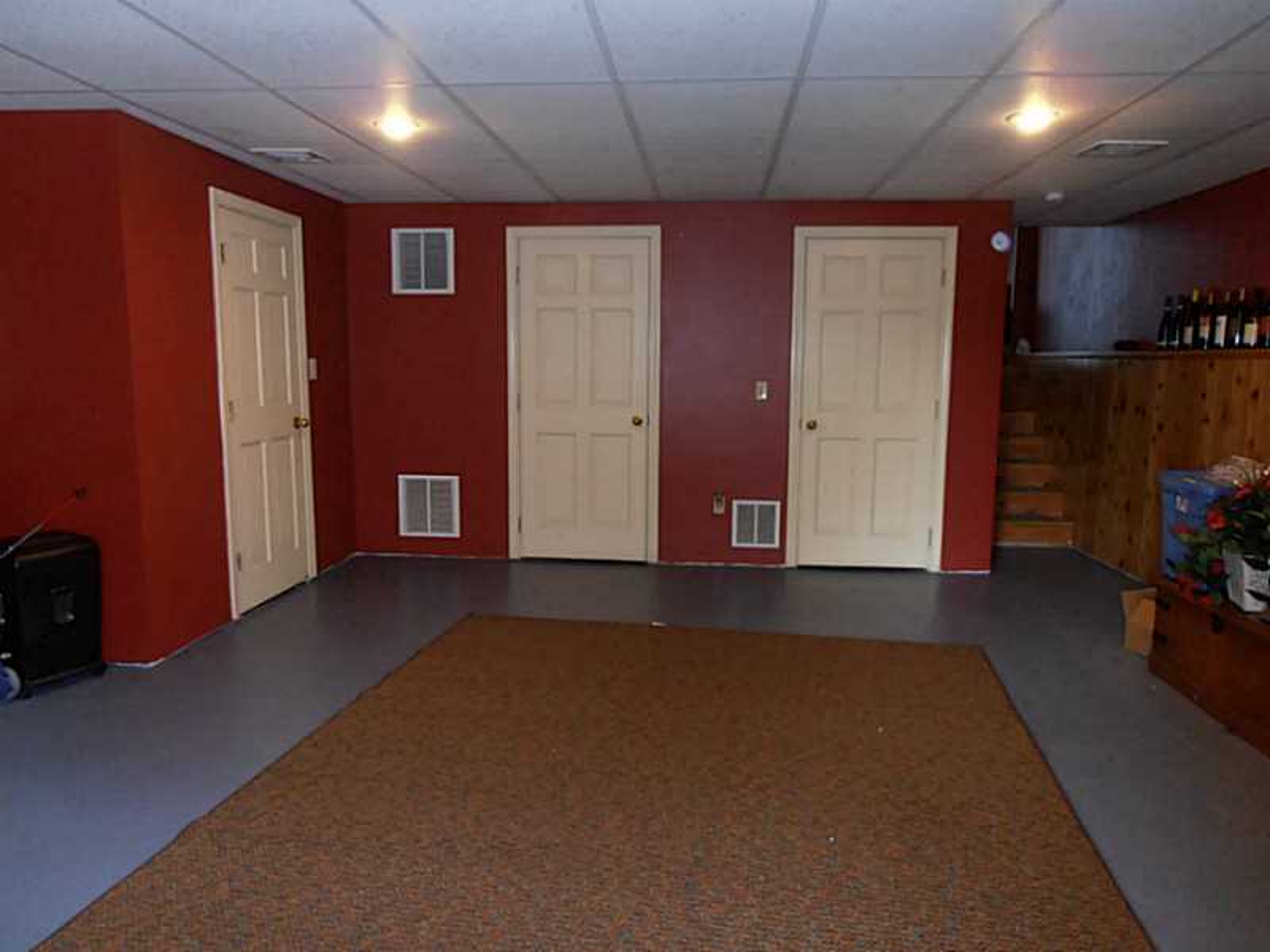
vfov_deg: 56.8
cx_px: 635
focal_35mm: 24
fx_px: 881
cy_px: 476
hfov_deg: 71.6
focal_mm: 4.2
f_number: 3
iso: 200
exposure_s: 1/30
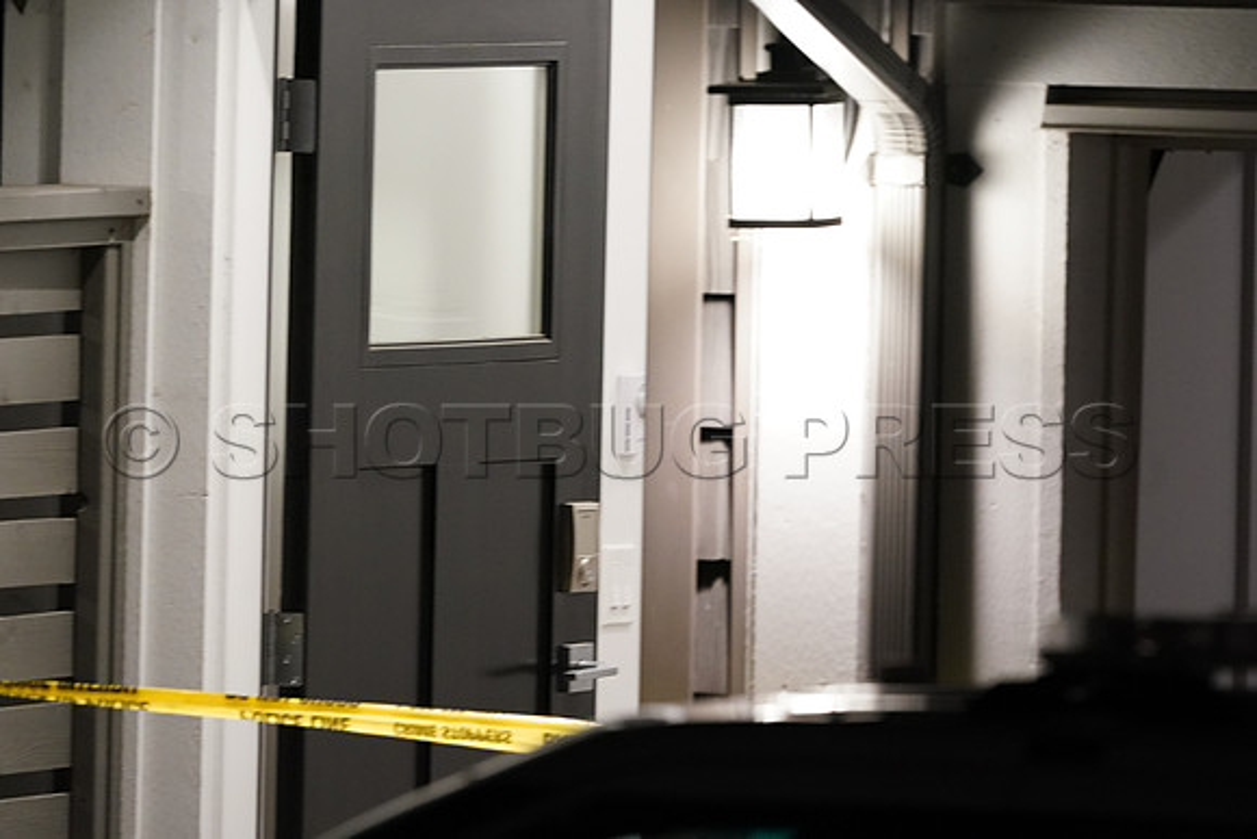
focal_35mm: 600
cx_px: 628
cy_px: 420
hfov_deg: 3.4
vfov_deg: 2.3
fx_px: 20954
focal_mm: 600
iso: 8000
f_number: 6.3
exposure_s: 1/60
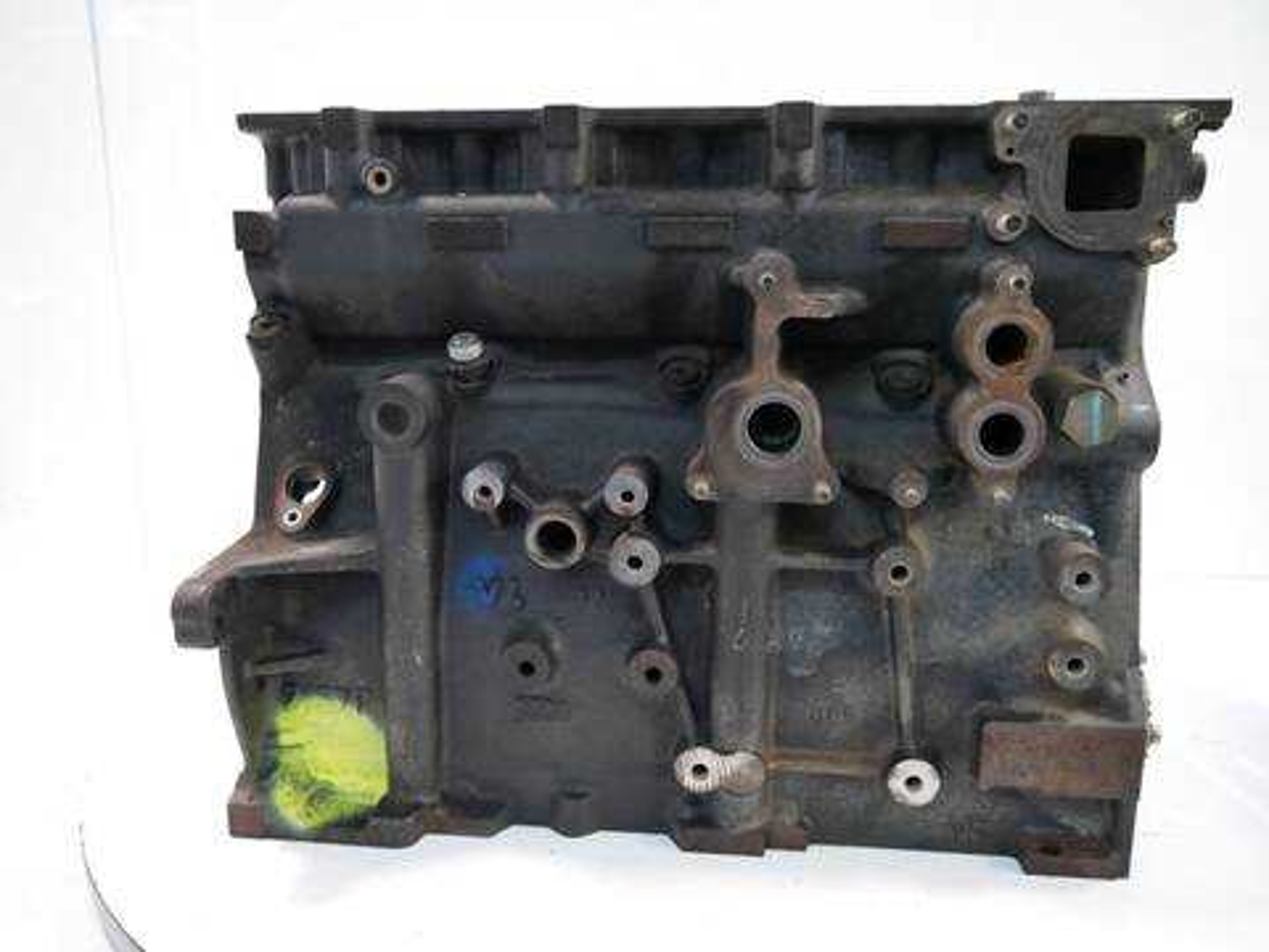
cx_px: 634
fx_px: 1100
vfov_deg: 46.8
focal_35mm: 30
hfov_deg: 60.0
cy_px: 476
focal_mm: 15
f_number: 3.5
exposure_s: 1/125
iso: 2500
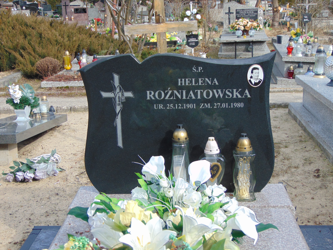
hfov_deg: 32.2
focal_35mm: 60
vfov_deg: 24.4
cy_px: 125
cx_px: 166
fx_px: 577
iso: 80
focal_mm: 10.8
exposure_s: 1/400
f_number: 3.6
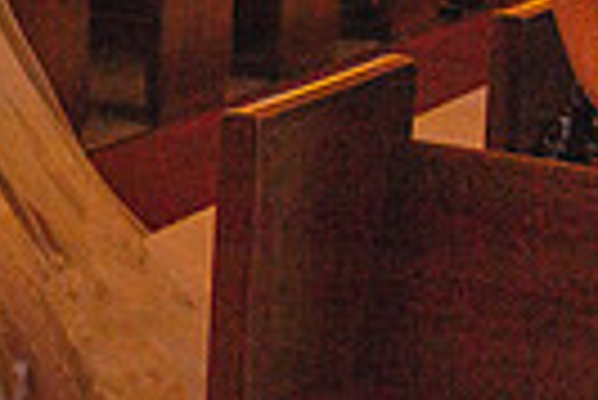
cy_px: -49
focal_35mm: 135
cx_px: -522
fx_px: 2245
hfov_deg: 13.4
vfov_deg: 10.1
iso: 400
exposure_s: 1/250
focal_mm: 31
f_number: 4.5
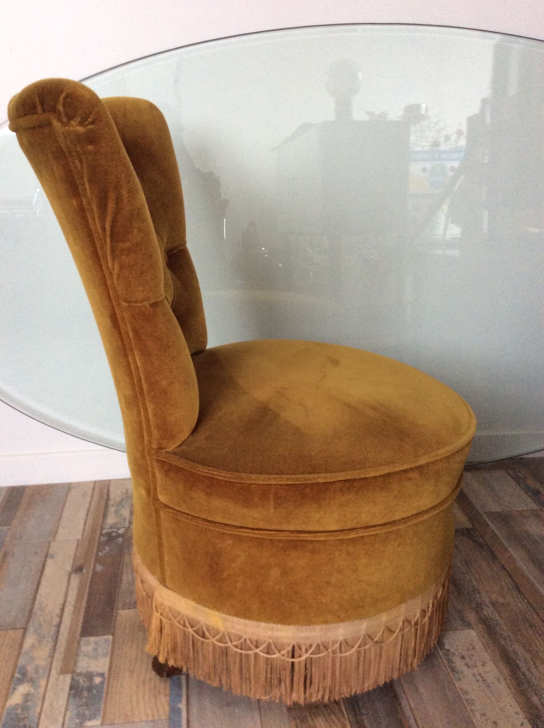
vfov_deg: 56.9
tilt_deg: -18.5
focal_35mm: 32
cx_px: 272
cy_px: 364
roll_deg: -1.5
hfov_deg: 44.1
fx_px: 672
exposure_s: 1/25
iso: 160
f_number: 2.4
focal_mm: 3.3
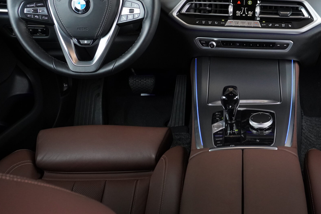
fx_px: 453
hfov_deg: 38.0
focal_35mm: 51
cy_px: 69
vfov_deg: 26.4
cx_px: 244
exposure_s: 1/80
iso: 1600
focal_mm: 21
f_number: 5.6
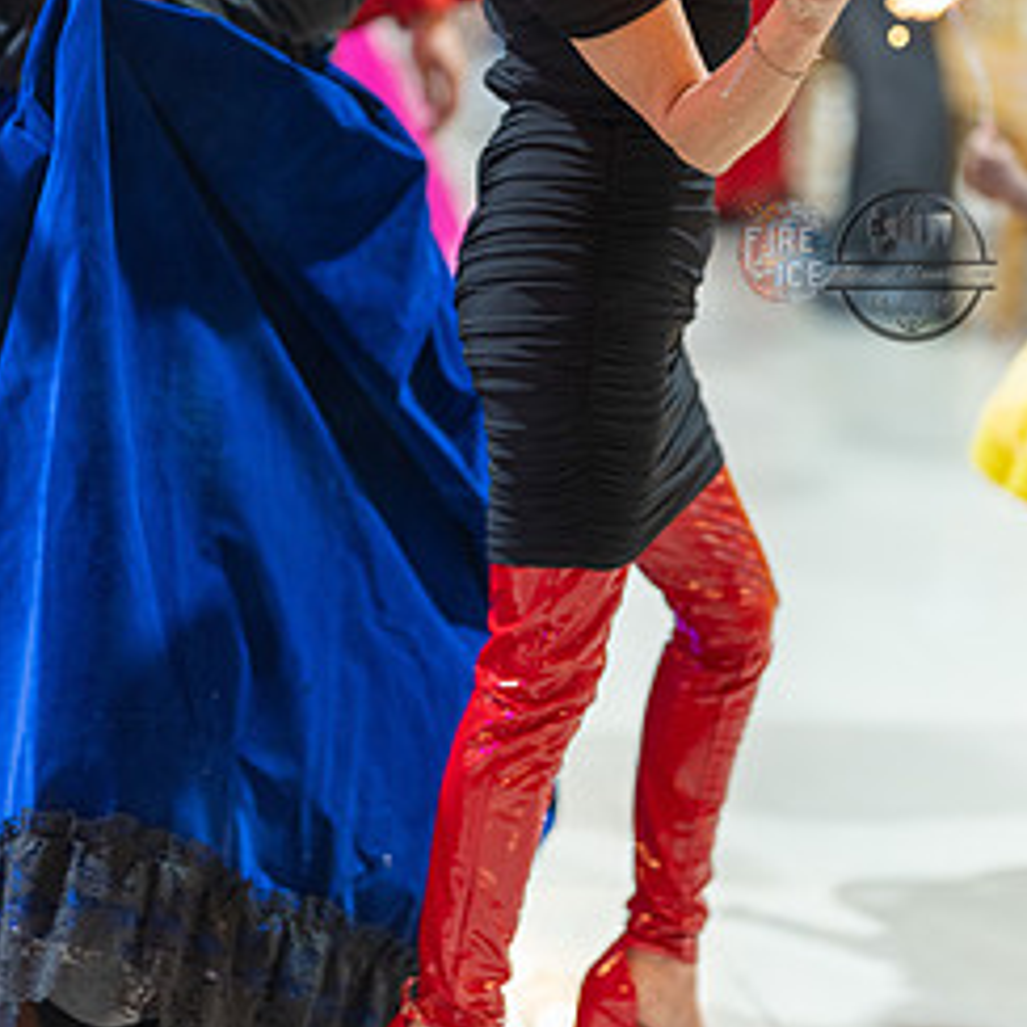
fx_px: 4464
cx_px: 551
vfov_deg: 13.1
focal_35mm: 133
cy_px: 265
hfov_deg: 13.1
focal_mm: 85
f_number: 1.4
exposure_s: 1/160
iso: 800
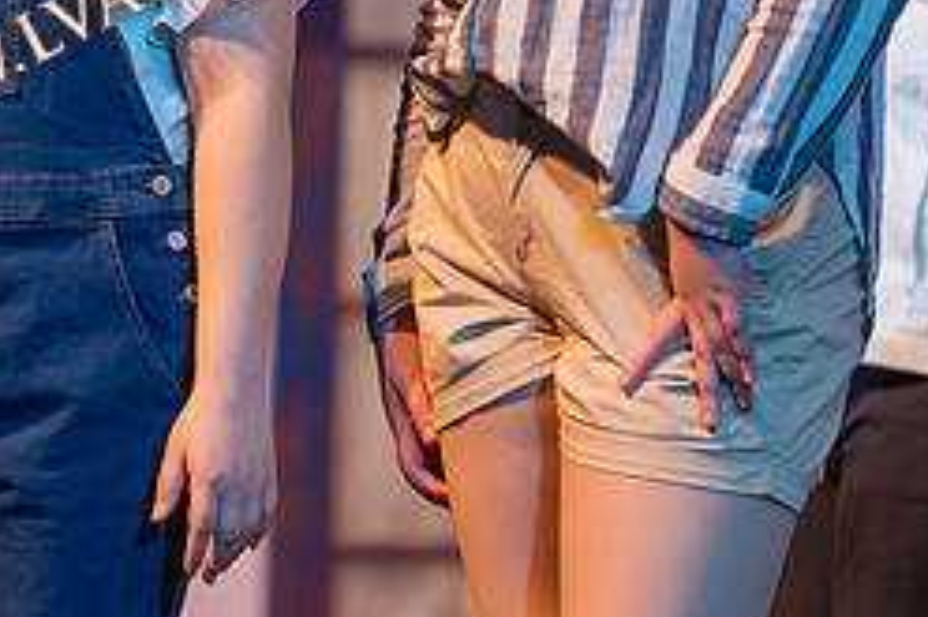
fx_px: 11643
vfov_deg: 3.0
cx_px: 78
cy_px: 15
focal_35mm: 452
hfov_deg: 4.6
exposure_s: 1/250
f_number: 2.8
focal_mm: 180
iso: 500
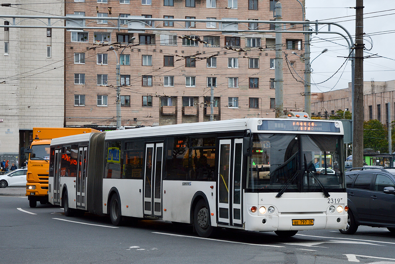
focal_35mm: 82
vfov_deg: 16.6
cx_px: 198
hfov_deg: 24.6
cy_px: 132
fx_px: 905
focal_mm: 55
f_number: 5.6
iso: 200
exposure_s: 1/200
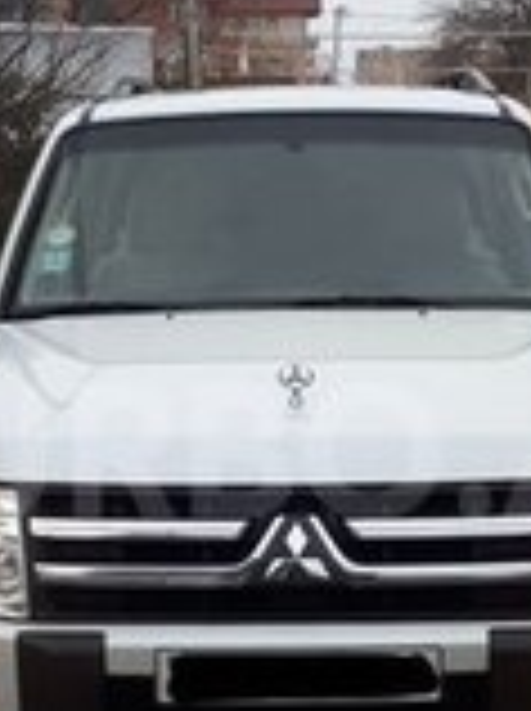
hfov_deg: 17.3
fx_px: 1743
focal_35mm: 85
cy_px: 450
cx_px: 284
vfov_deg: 23.0
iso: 64
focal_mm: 3.6
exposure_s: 1/100
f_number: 1.9
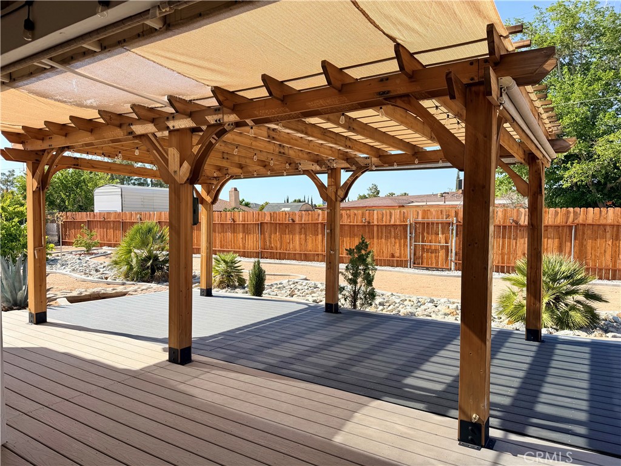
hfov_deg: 71.6
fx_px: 431
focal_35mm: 24
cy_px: 233
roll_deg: -0.4
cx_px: 310
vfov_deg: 56.8
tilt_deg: -2.2
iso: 80
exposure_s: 1/2907
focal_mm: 6.76
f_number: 1.78
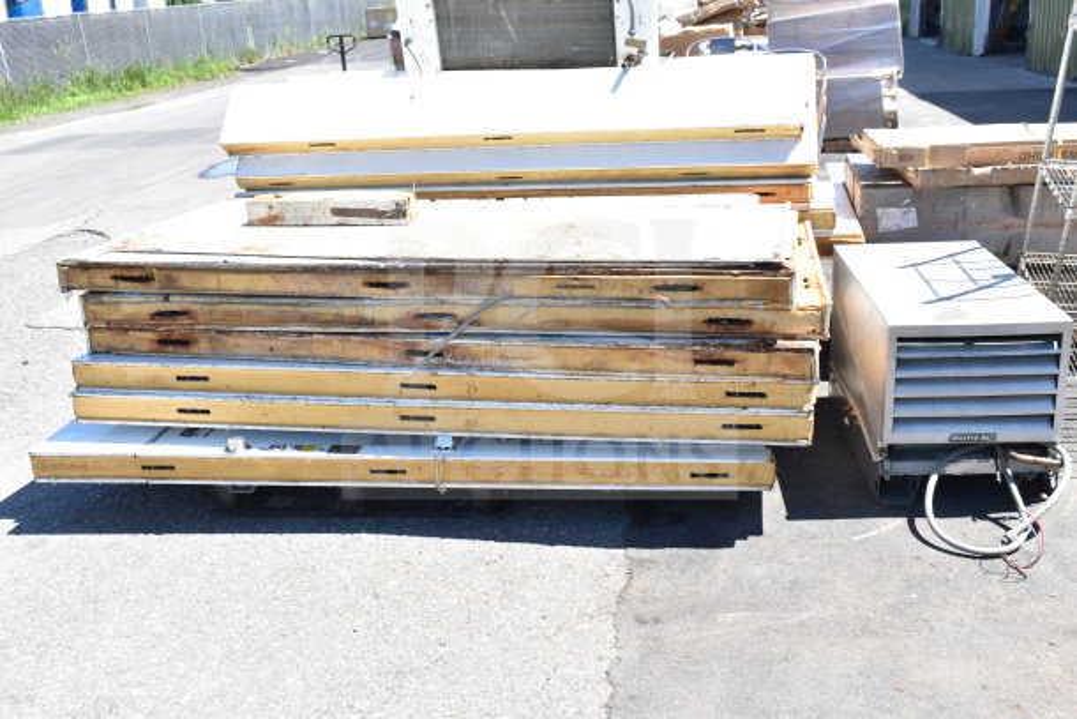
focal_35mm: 36
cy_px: 360
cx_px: 538
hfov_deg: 53.1
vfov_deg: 36.9
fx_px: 1077
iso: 200
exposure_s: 1/200
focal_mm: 24
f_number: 7.1
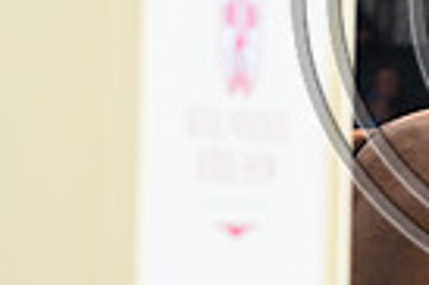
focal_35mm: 844
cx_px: 576
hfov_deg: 2.4
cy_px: -56
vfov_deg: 1.6
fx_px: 10046
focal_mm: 200
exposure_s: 1/1250
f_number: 4.5
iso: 500
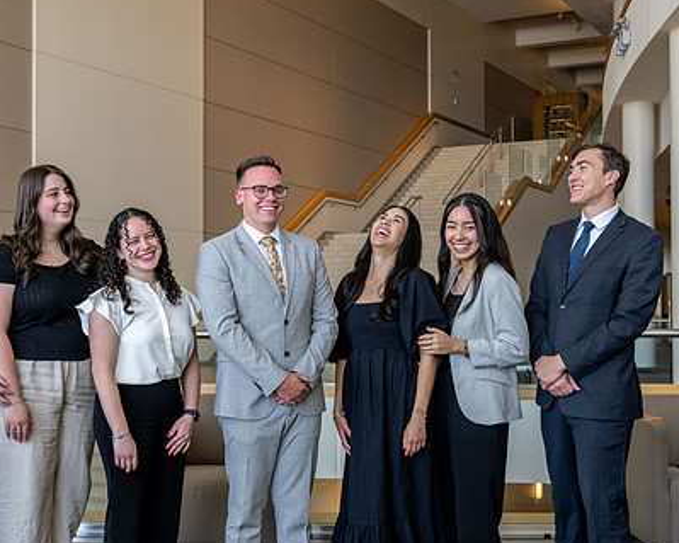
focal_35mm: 56
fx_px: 1125
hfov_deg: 33.4
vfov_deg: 27.1
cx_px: 260
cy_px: 283
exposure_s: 1/200
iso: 500
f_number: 4
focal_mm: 34.5
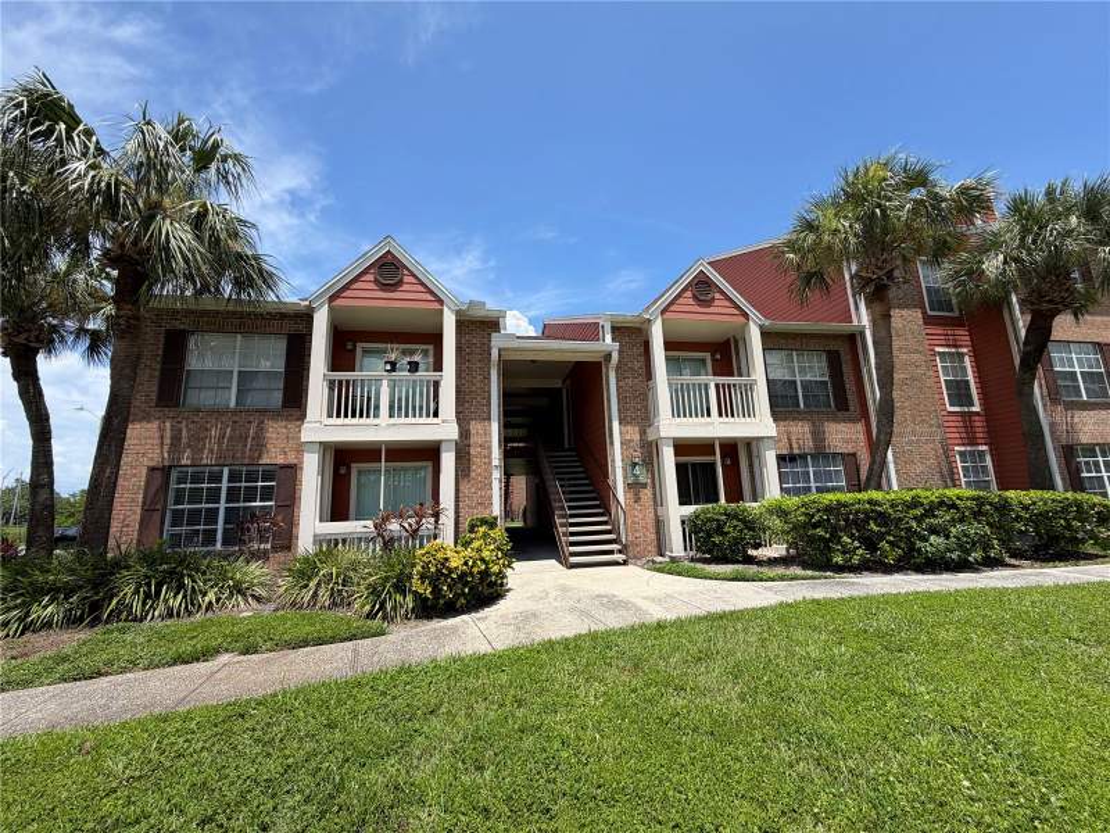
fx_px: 449
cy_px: 416
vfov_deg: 85.7
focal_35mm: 14
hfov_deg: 102.1
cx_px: 555
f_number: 2.2
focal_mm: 2.22
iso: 25
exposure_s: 1/770
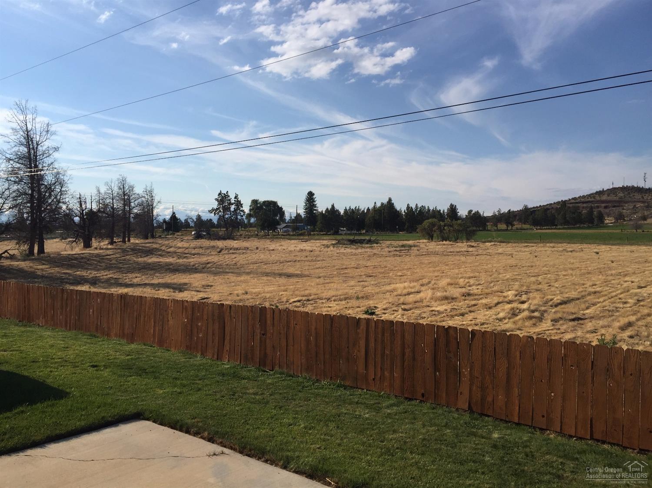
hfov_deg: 61.7
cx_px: 326
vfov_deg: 48.2
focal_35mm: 29
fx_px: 546
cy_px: 244
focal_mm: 4.15
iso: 32
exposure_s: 1/3049
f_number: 2.2
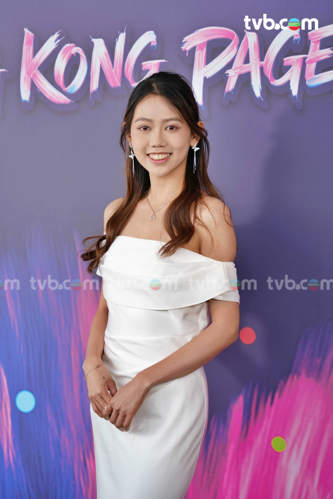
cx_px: 166
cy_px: 250
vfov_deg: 19.6
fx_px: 1443
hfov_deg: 13.2
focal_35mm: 104
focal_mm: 104
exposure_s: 1/125
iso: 320
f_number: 4.5
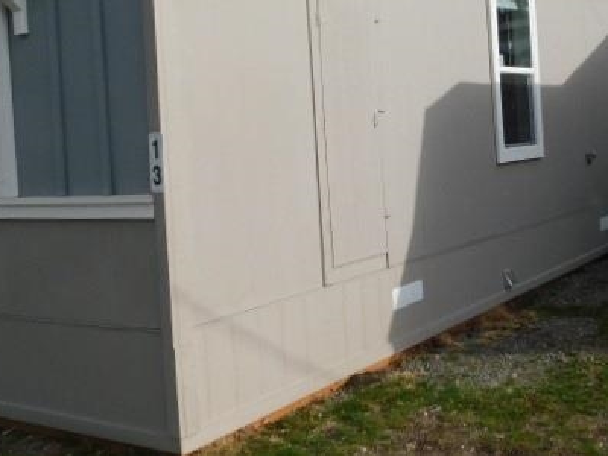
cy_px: 134
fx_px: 843
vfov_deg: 29.9
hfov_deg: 39.1
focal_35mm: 48
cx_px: 415
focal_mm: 5.3
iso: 125
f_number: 3.2
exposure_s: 1/1250
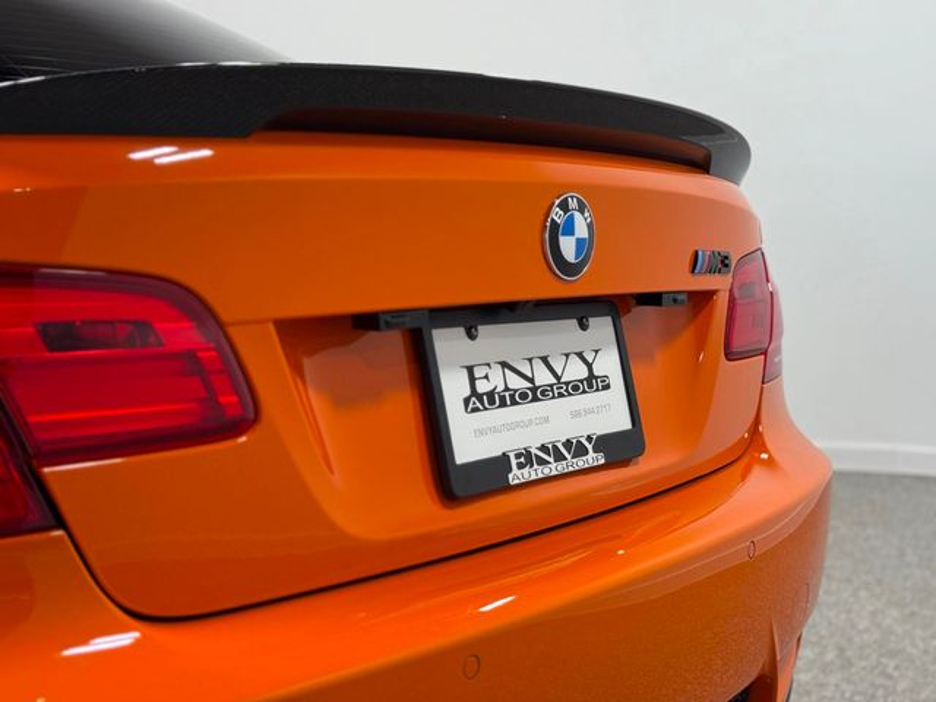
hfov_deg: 39.7
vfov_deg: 30.3
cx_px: 468
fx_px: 1298
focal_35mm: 48
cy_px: 351
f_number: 1.78
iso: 64
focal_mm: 6.76
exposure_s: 1/348
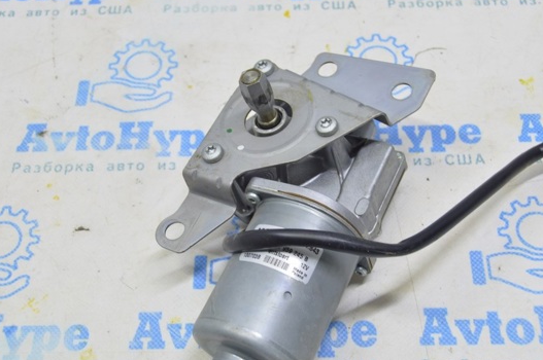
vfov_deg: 26.4
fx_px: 768
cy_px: 189
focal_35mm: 51
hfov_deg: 38.9
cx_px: 282
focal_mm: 28
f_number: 5.6
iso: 400
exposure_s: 1/20
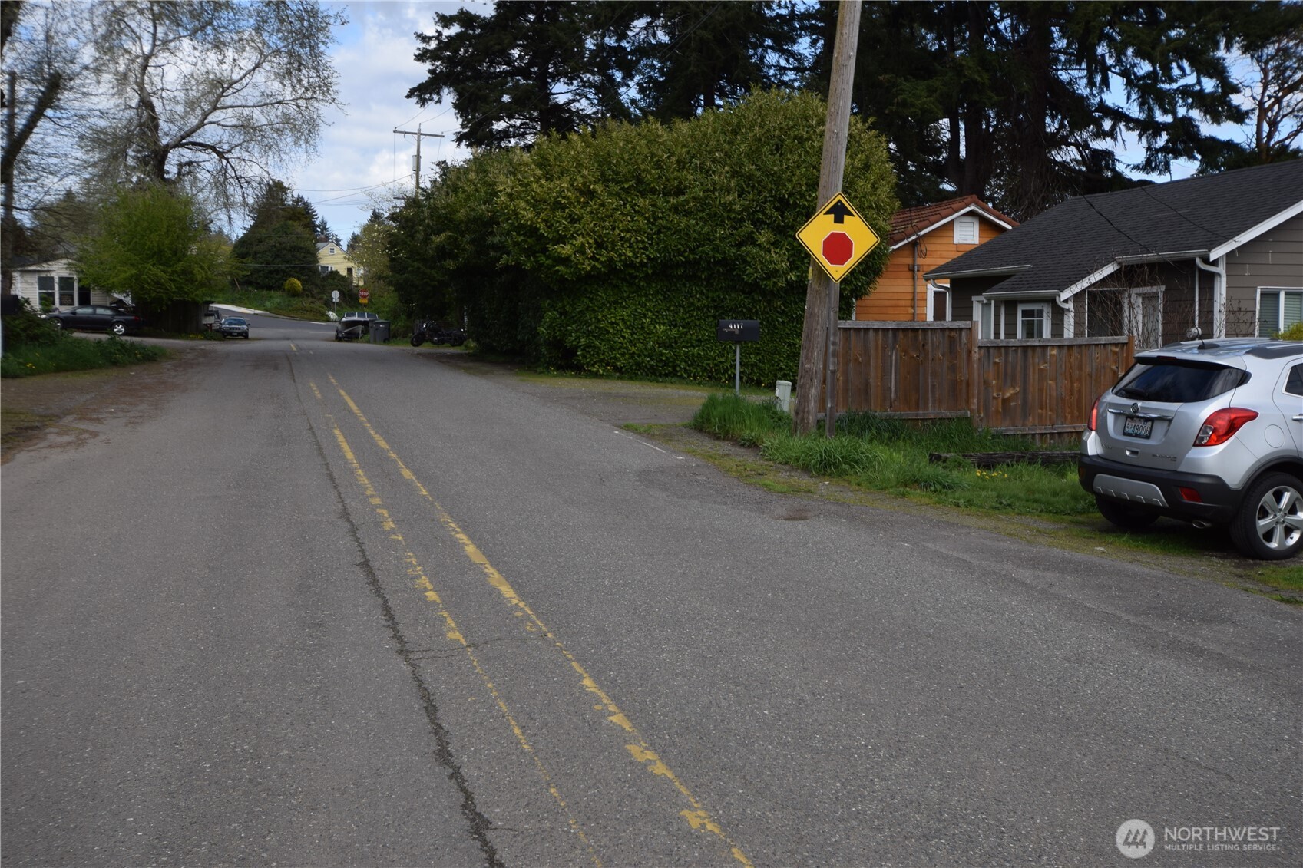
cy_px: 434
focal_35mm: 36
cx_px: 652
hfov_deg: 53.1
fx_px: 1303
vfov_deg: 36.9
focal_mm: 24
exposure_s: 1/250
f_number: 8
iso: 200
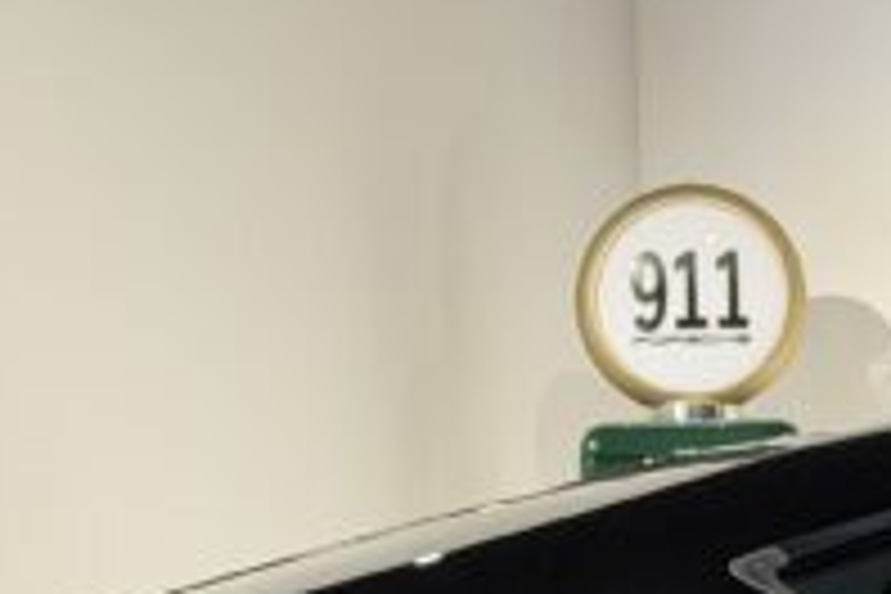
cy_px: 940
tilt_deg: -0.6
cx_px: 702
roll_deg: +1.9
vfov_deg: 7.0
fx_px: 4801
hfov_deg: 10.6
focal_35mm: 194
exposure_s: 1/49
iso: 250
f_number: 1.78
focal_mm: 6.76
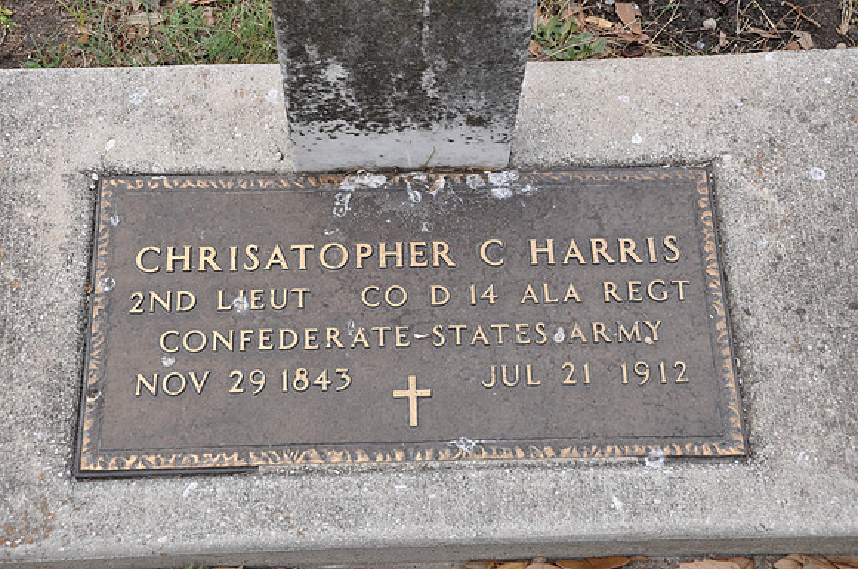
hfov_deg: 37.9
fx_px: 1249
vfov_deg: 25.7
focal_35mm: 52
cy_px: 284
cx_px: 429
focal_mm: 35
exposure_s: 1/250
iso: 200
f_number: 8
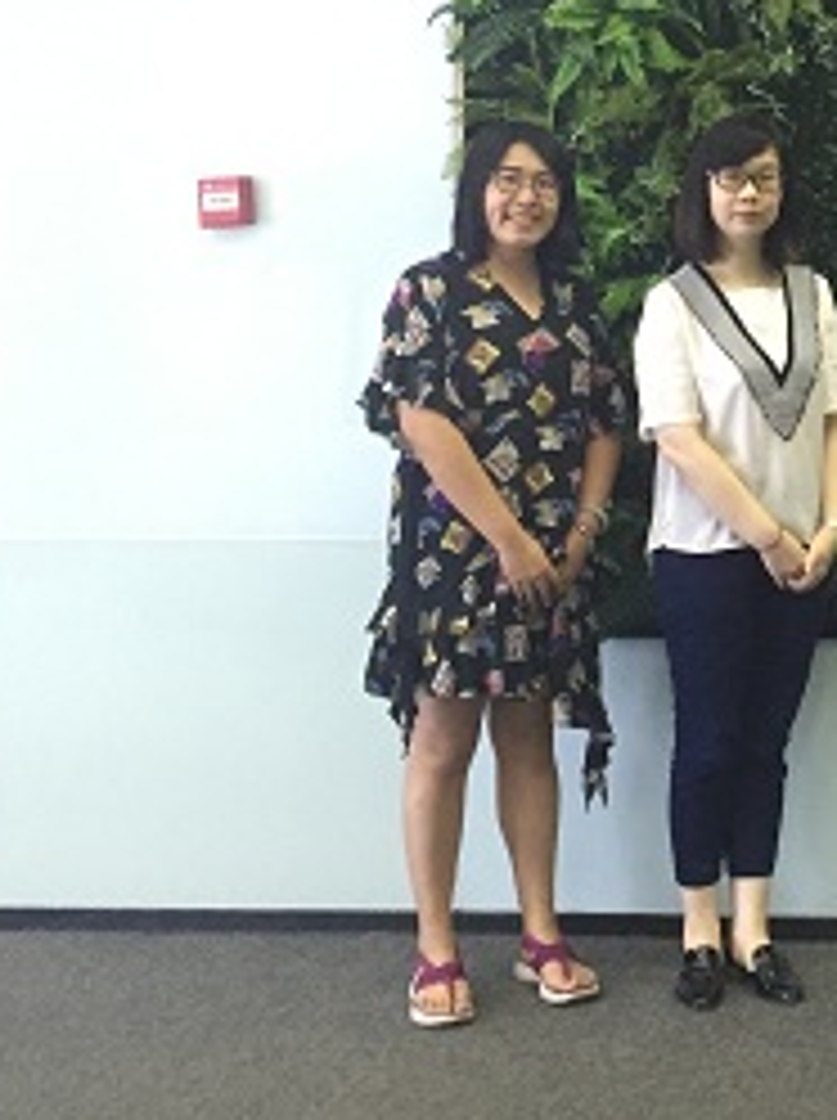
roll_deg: -0.6
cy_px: 207
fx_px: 2263
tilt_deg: +3.0
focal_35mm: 70
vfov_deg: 27.2
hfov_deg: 19.4
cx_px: 1071
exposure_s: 1/30
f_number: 2.2
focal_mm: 4.15
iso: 200
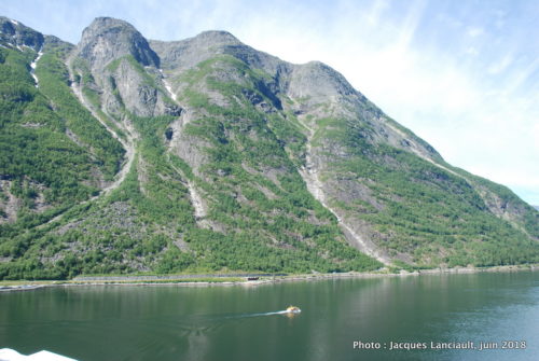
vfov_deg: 48.1
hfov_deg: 67.3
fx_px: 405
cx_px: 270
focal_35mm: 27
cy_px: 180
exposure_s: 1/60
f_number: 11
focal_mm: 18
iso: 100
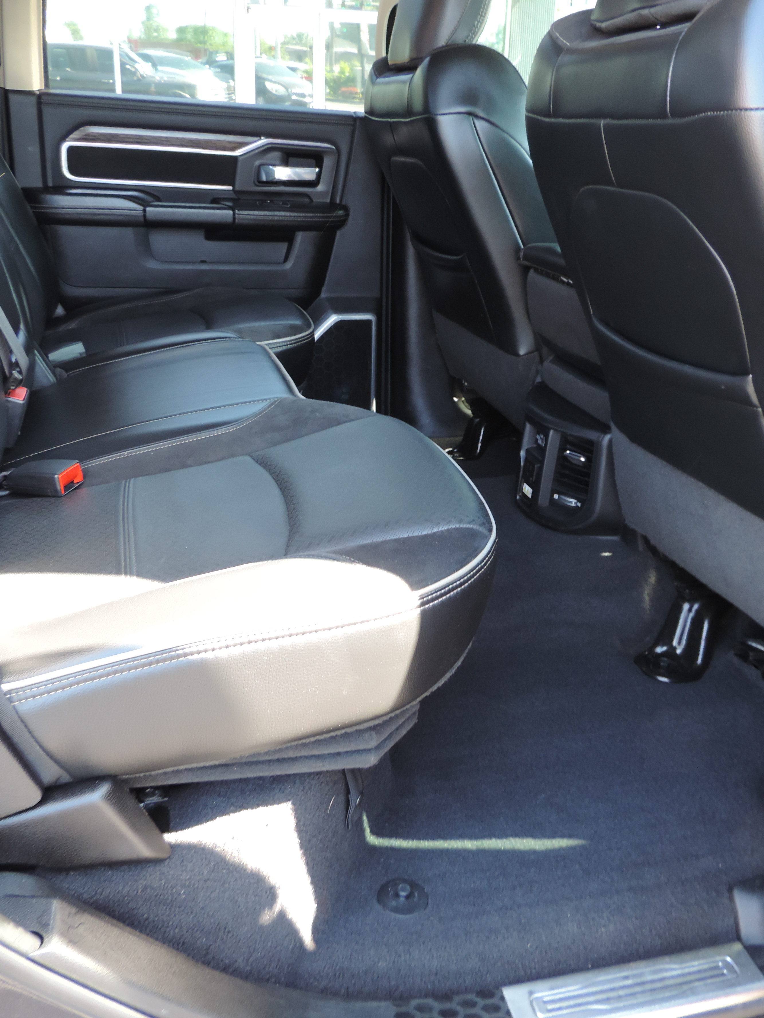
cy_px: 500
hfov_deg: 42.9
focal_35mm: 33
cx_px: 412
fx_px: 971
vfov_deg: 55.3
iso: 200
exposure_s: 1/30
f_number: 3
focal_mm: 4.3
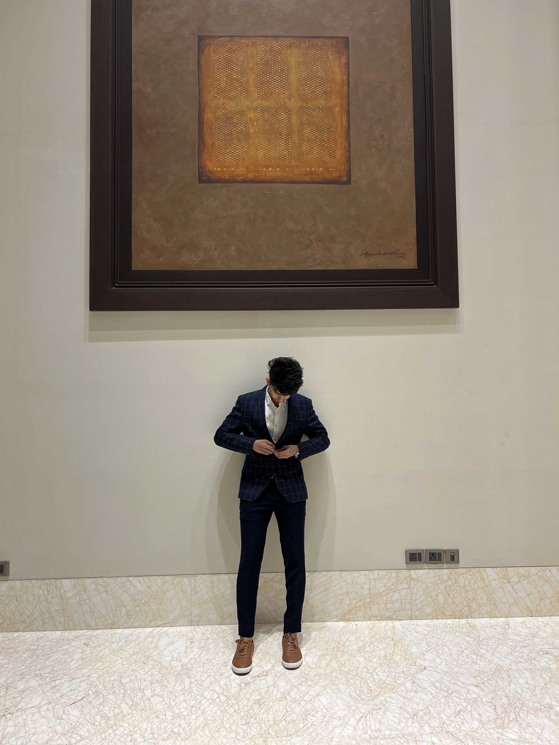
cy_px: 372
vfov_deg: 67.3
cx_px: 280
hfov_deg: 53.1
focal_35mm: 26
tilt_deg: +4.6
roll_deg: +1.0
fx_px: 560
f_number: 1.5
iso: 125
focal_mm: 5.7
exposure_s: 1/50
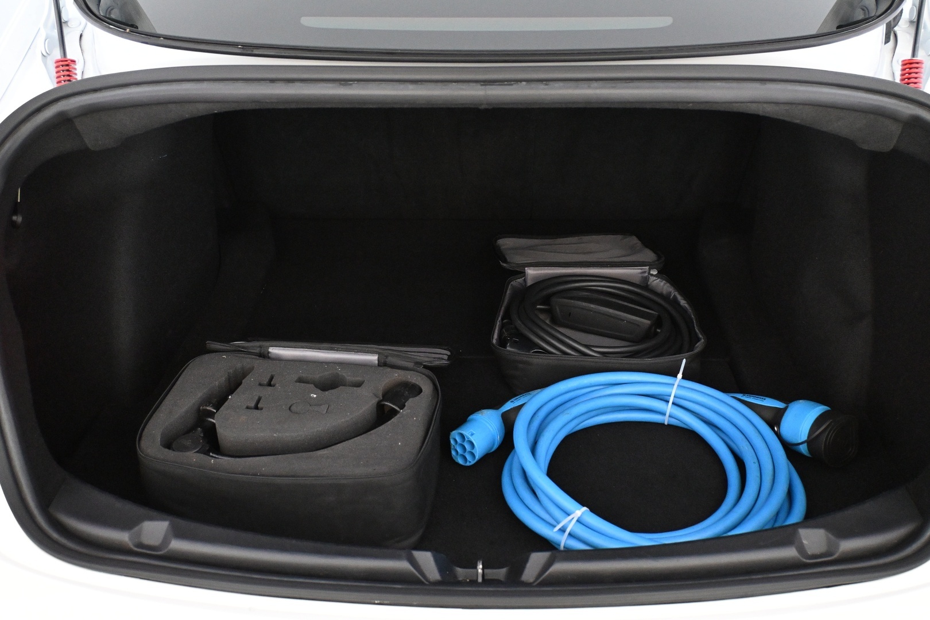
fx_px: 930
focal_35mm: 36
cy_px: 310
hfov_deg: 53.1
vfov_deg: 36.9
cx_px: 465
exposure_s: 1/60
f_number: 4.2
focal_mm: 24
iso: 4000
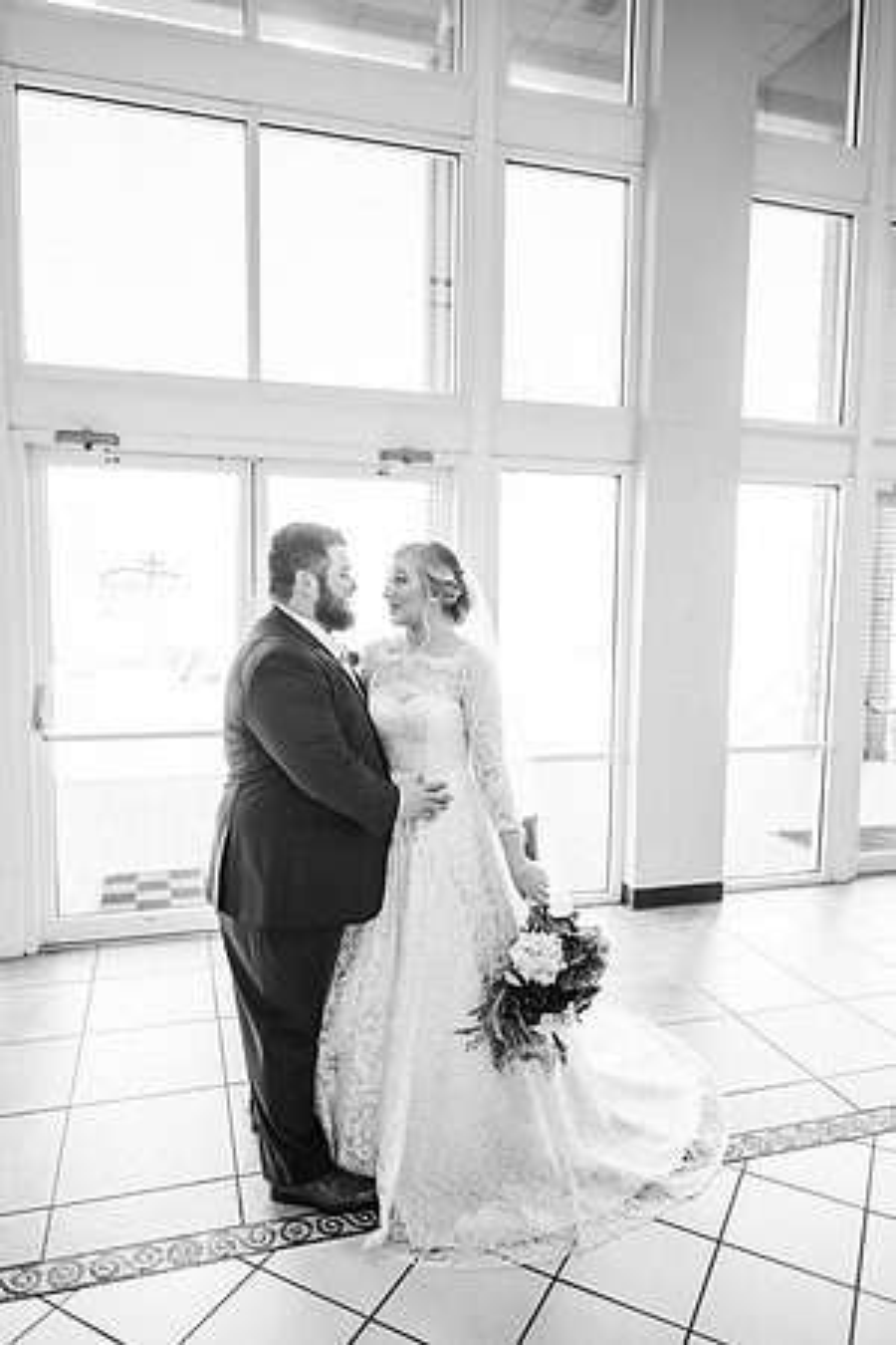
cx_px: 448
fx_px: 896
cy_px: 672
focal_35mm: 24
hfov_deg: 53.1
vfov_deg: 73.7
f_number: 1.8
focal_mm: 24
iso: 400
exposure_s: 1/160
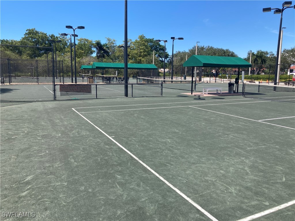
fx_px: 239
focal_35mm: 28
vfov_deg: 49.7
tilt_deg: -7.6
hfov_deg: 63.4
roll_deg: -0.7
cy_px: 110
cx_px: 148
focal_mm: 3.99
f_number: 1.8
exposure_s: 1/1675
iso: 20
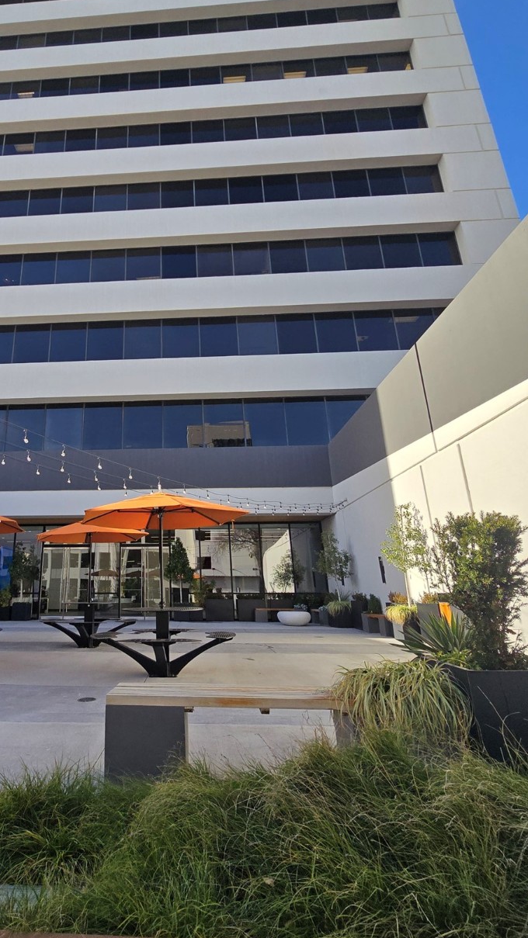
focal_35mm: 18
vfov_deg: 92.3
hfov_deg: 59.1
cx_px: 162
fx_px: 448
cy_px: 417
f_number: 2.2
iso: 64
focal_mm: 2.2
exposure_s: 1/2000
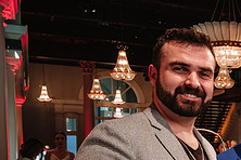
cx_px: 314
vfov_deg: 18.7
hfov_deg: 25.2
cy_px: 189
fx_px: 462
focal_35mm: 69
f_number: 8
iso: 800
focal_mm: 17.4
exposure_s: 1/13
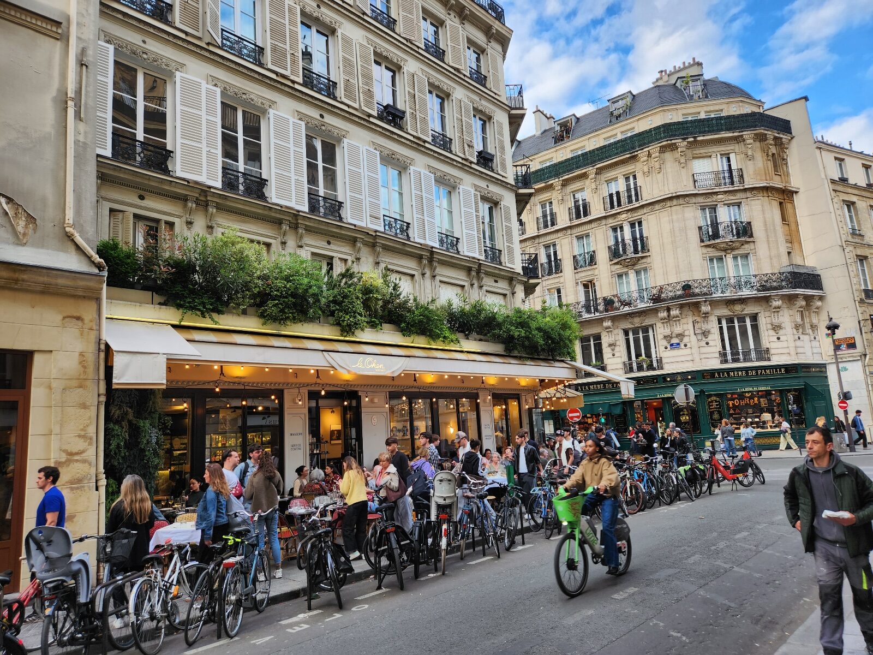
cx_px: 436
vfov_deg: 58.9
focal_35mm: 23
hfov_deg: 73.9
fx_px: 580
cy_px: 328
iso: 25
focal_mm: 5.4
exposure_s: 1/182
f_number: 1.8
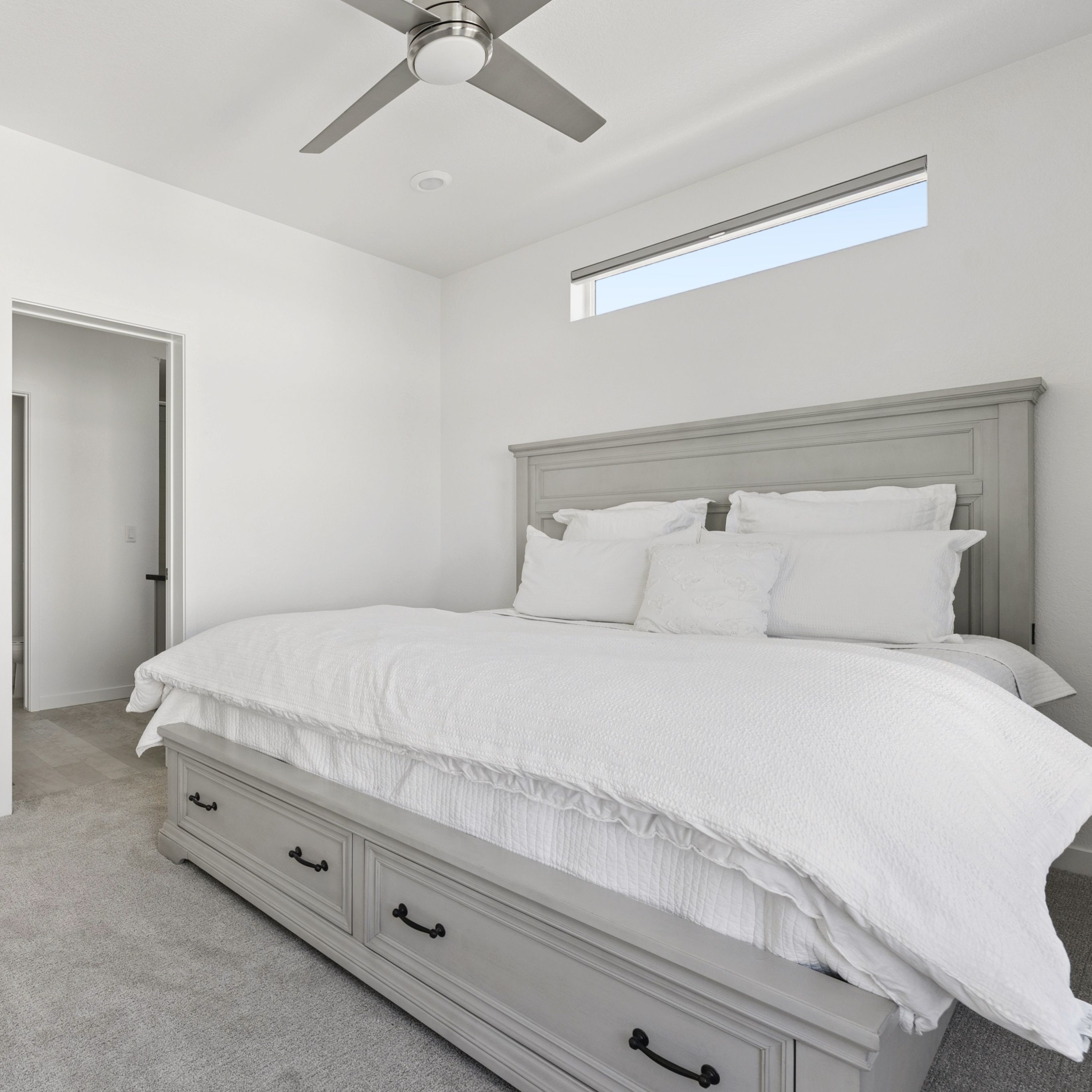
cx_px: 318
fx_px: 714
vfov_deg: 74.8
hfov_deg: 71.3
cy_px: 548
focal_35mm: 20
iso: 500
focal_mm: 15
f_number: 8
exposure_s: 1/100
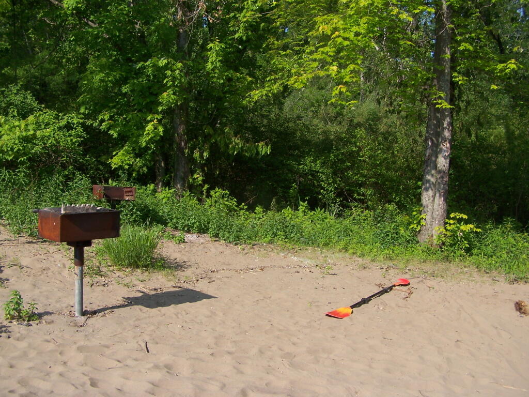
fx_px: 581
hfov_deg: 49.0
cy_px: 198
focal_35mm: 38
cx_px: 264
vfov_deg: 37.7
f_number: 4
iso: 80
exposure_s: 1/800
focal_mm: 6.3
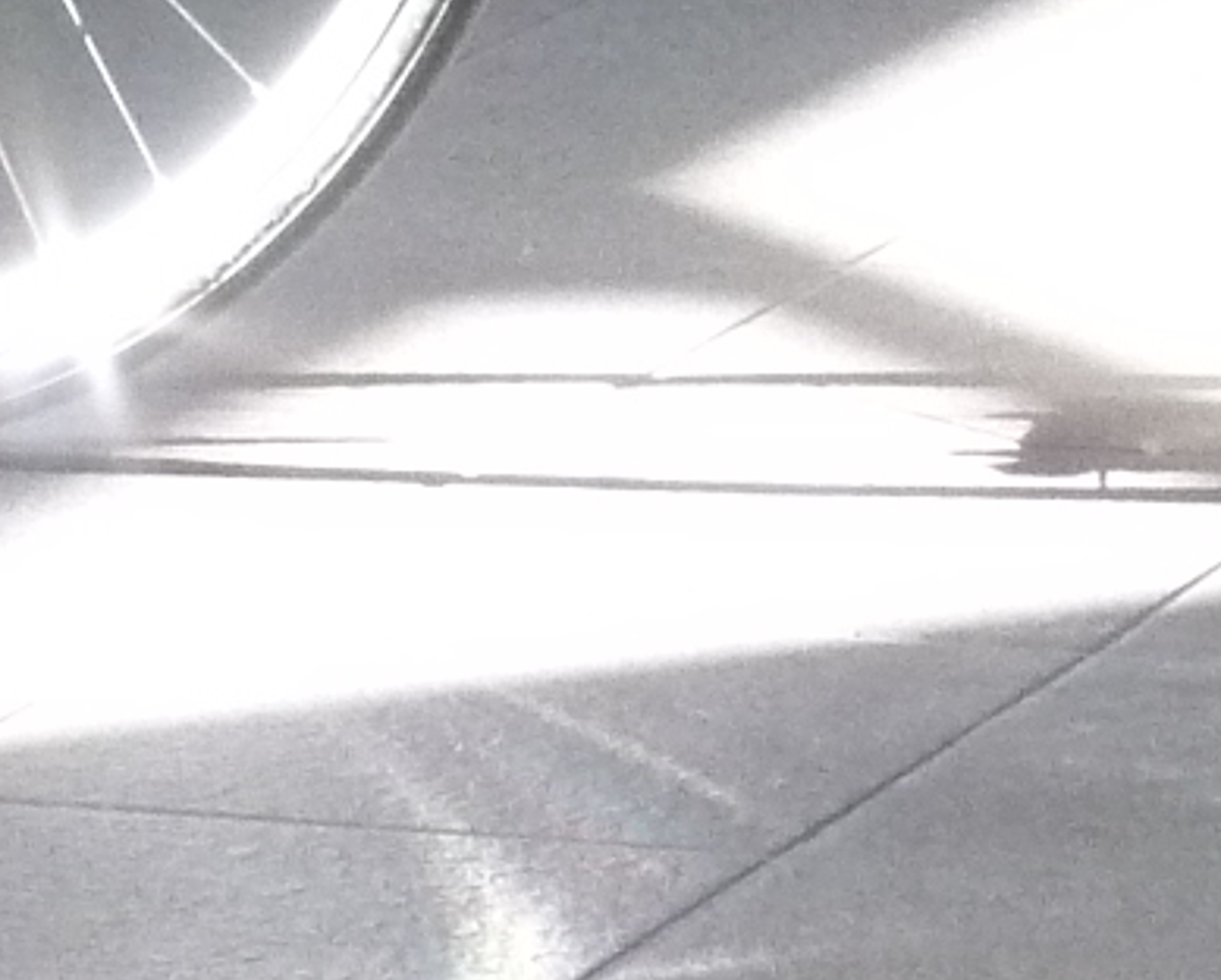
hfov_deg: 4.6
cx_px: 1390
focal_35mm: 417
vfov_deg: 3.6
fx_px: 15084
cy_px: -1699
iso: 400
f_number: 4.8
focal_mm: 11.6
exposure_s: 1/50
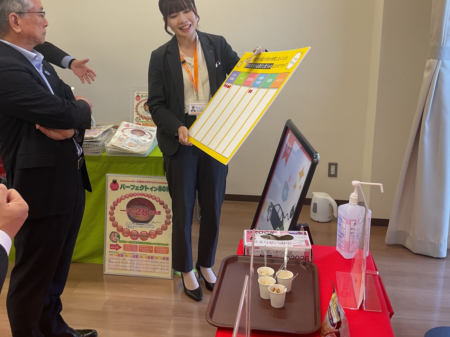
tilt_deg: -11.8
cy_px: 130
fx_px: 533
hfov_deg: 45.7
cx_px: 204
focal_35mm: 41
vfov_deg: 35.0
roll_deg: -0.1
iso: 50
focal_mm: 3
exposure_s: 1/120
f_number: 1.8
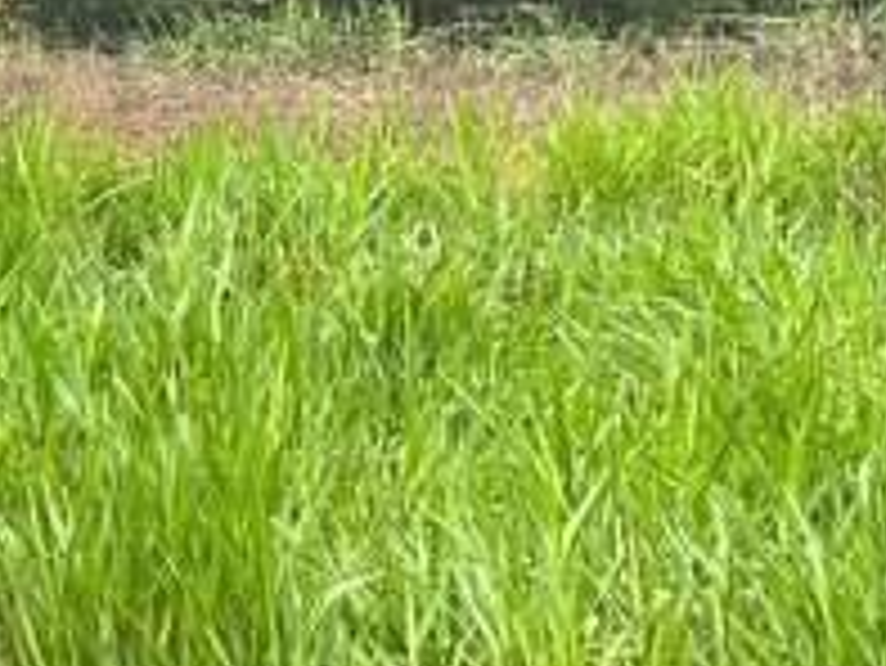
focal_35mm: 156
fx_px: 3995
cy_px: -198
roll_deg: -0.5
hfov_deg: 12.6
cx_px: 333
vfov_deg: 9.4
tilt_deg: -3.0
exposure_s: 1/396
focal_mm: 6.86
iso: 80
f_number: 1.78
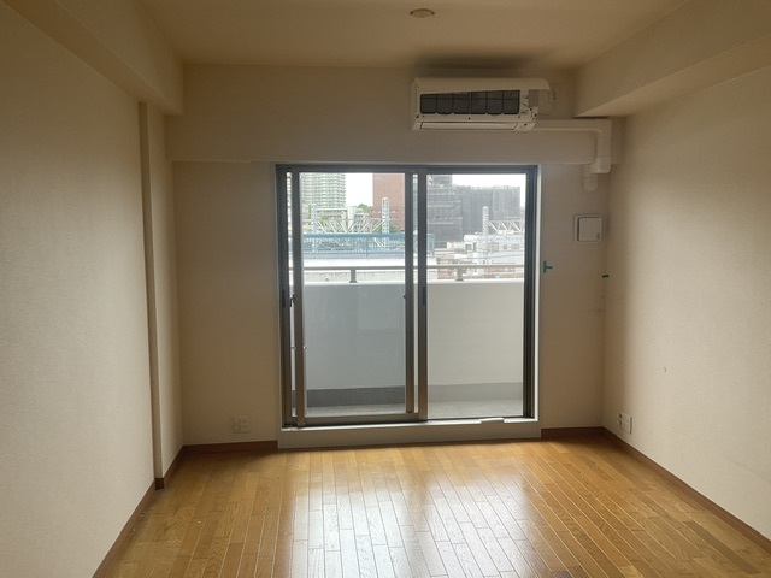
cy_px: 289
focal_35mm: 29
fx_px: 646
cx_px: 386
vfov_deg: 48.2
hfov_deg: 61.7
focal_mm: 3
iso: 16
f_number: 1.8
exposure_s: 1/135
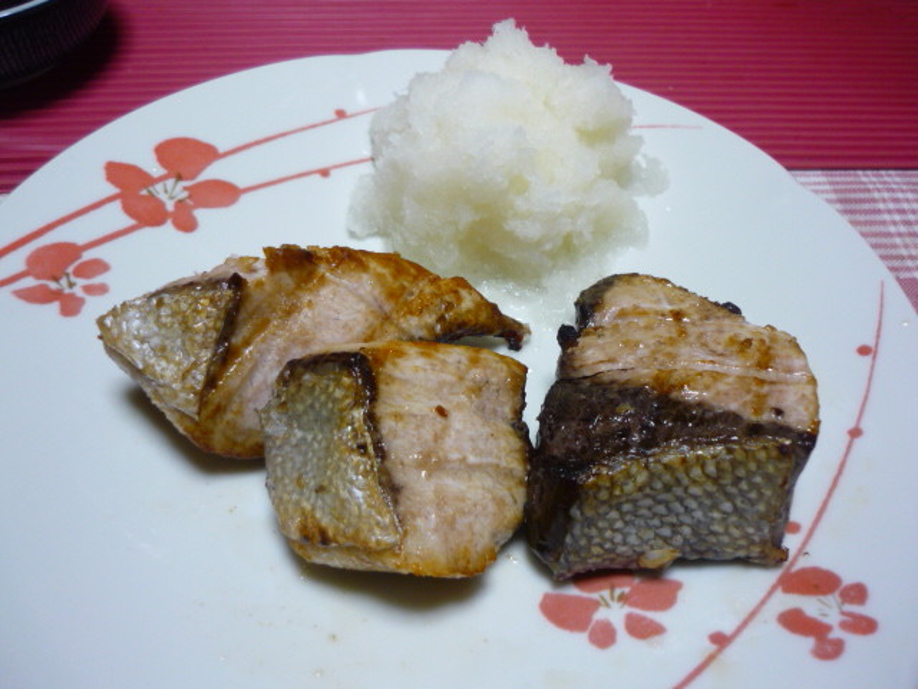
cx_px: 459
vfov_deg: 42.9
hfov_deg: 55.4
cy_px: 344
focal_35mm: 33
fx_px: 875
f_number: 2.8
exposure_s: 1/30
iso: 160
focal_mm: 5.5
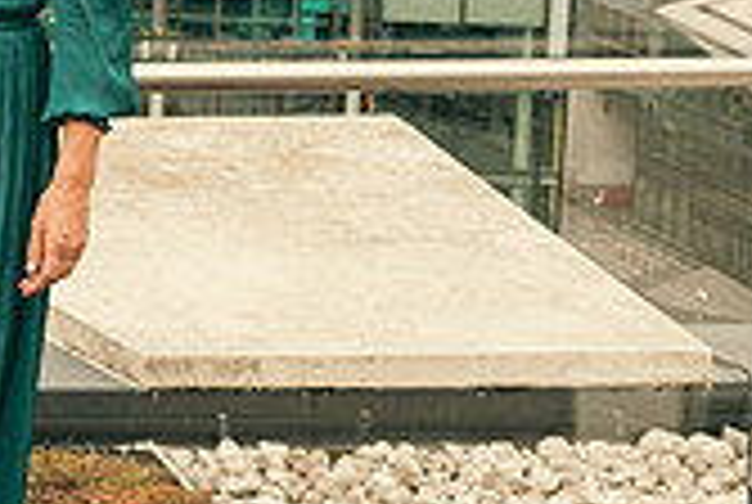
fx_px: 2323
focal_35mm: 111
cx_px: -500
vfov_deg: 12.3
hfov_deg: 16.2
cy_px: 7
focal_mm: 32
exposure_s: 1/250
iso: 320
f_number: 6.3
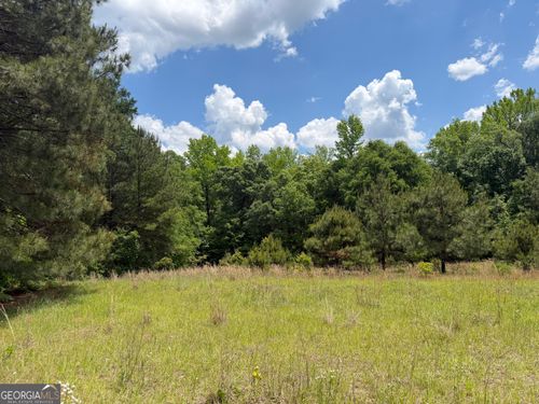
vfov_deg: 56.8
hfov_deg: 71.6
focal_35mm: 24
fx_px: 374
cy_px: 202
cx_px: 270
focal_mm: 6.76
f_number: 1.78
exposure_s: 1/4167
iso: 100
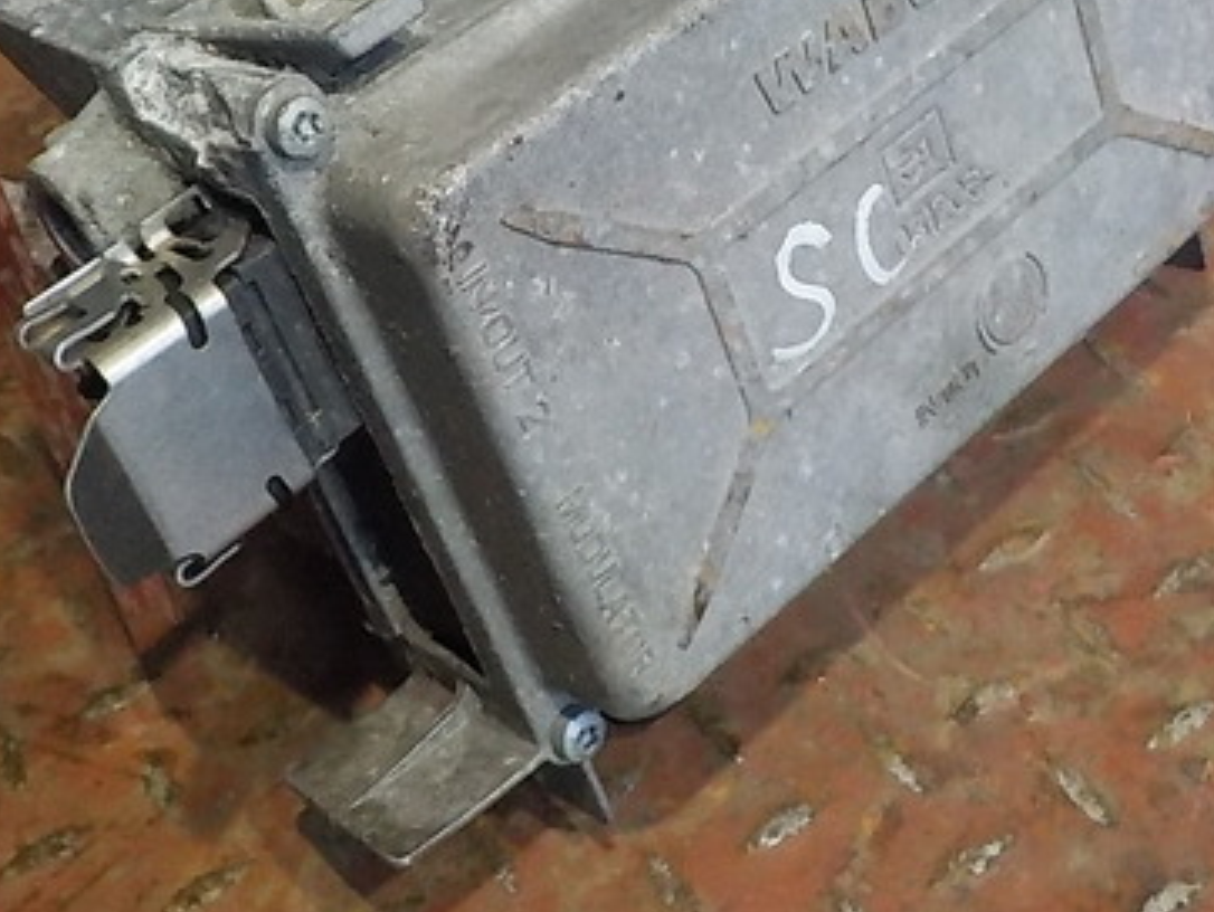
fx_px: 1860
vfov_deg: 27.2
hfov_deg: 36.1
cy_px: 218
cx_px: 540
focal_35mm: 53
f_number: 3.3
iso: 800
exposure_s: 1/60
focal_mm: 4.1
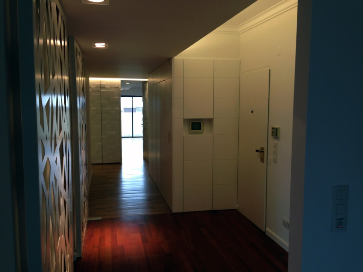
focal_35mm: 33
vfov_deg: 42.9
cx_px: 182
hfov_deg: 55.4
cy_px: 136
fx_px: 346
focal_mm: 4.12
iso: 50
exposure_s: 1/30
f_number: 2.4
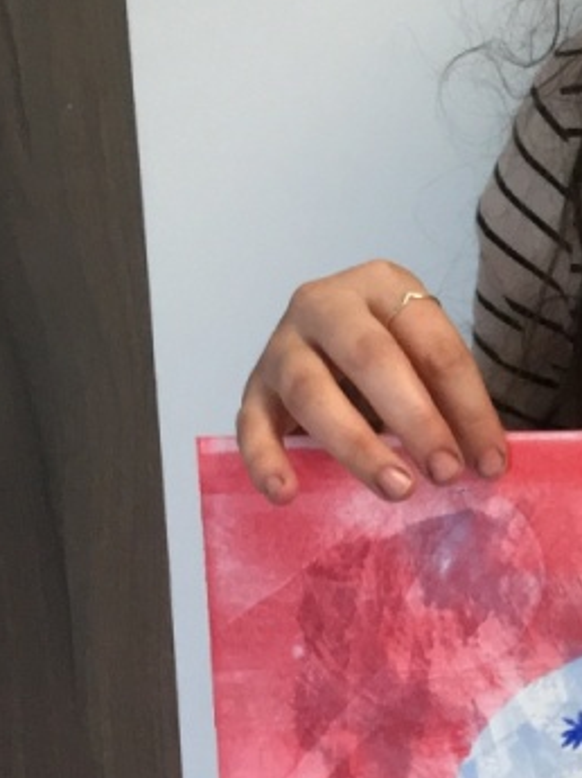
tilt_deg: -13.3
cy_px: 352
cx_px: 993
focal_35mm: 101
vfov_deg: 19.5
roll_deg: +1.2
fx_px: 2268
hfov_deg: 13.4
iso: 160
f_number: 2.2
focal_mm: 4.15
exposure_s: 1/33
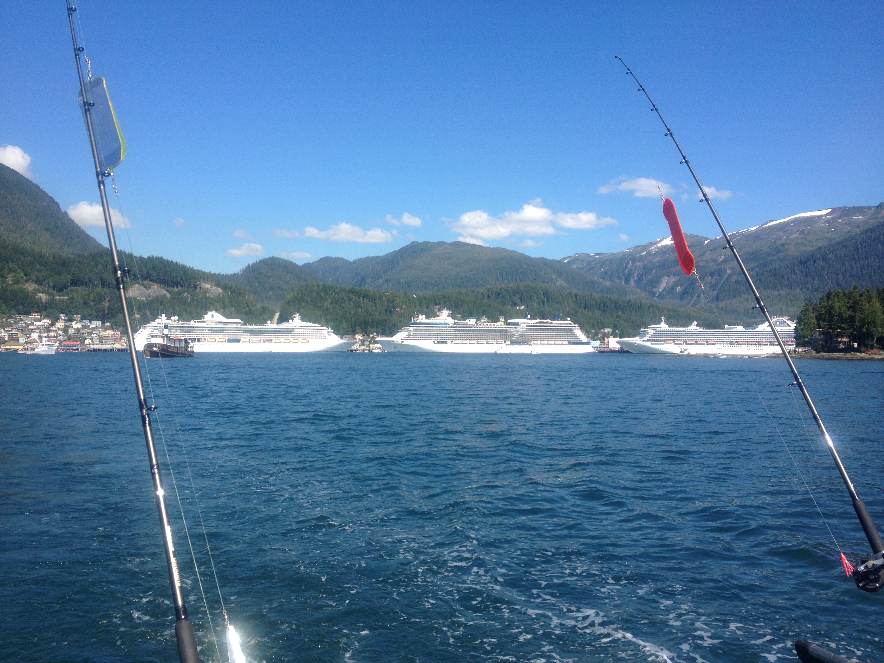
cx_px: 442
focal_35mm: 35
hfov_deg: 52.6
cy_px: 332
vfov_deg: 40.7
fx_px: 894
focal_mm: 4.28
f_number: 2.4
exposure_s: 1/1284
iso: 50
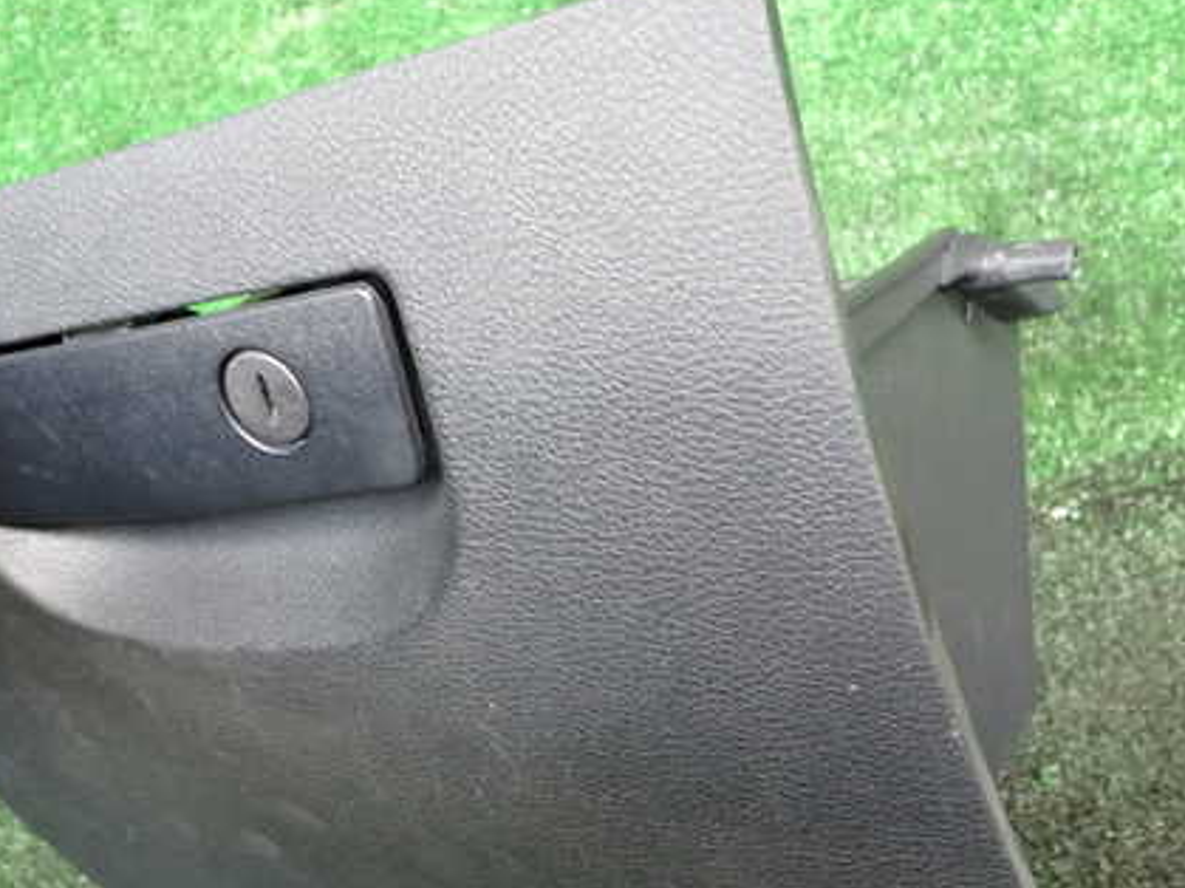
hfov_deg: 43.3
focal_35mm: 43
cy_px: 554
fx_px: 1472
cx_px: 410
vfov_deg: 33.4
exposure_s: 1/30
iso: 320
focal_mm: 5.4
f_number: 2.3
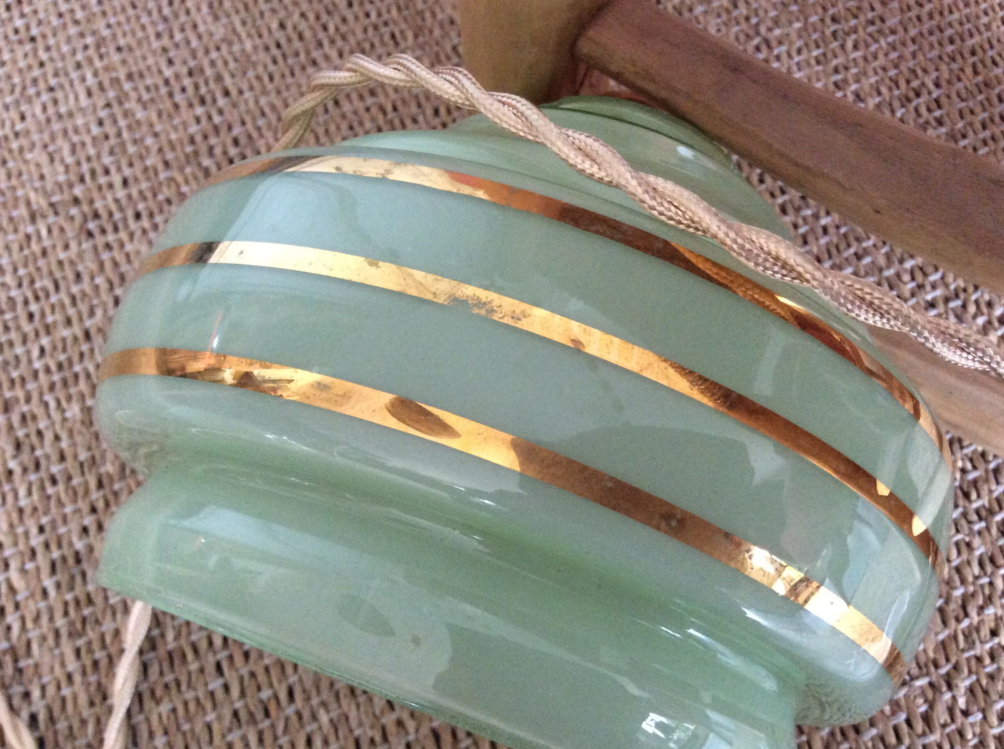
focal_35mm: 34
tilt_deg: -66.2
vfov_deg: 41.7
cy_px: 393
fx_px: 985
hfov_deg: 54.0
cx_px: 529
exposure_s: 1/25
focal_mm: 3.3
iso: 250
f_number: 2.4
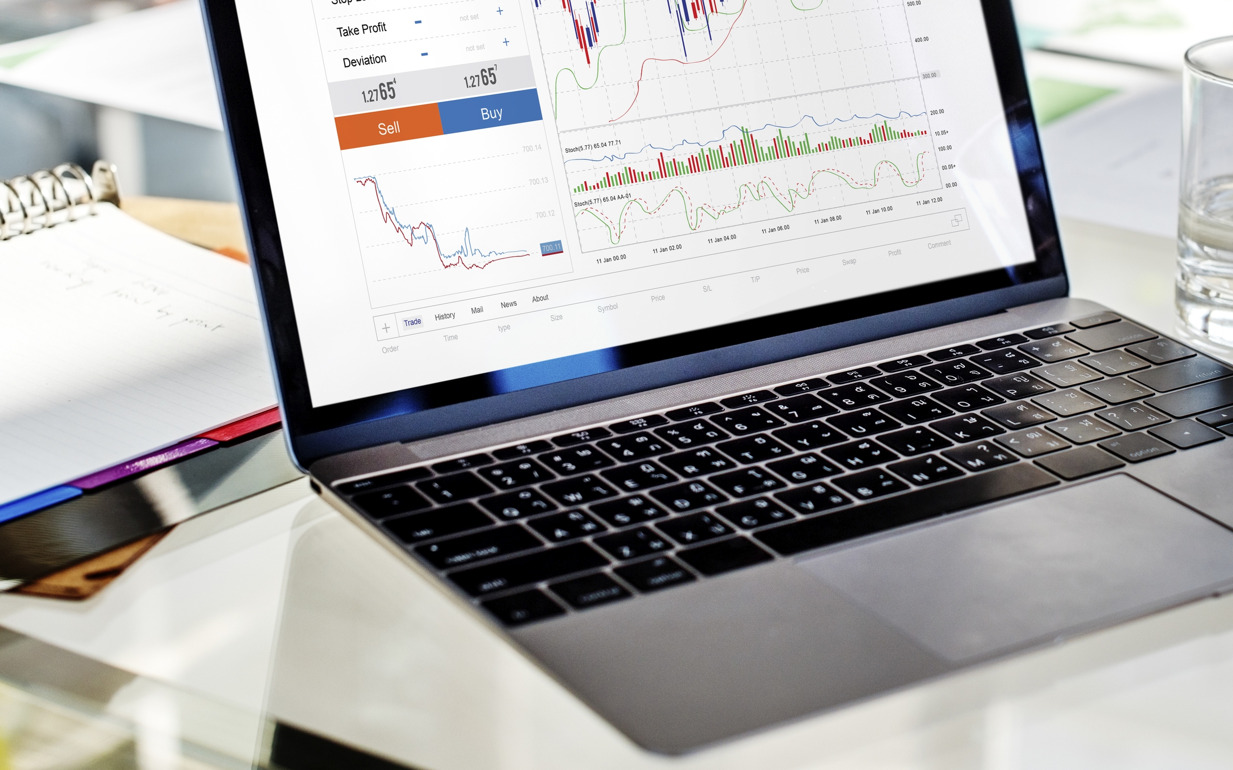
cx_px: 888
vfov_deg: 16.9
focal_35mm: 77
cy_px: 216
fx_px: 2587
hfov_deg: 26.5
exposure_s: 1/125
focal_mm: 50
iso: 100
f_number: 4
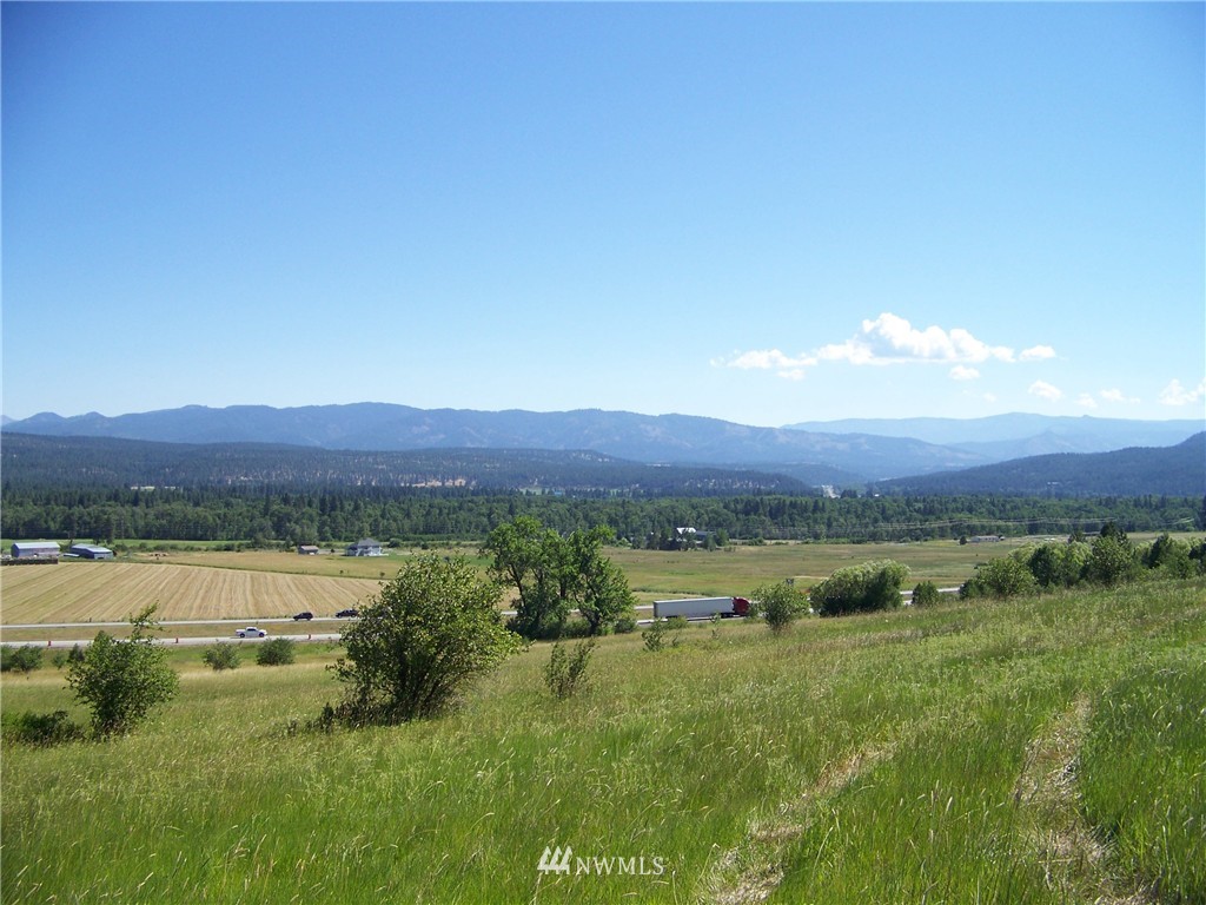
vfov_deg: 39.7
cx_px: 603
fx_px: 1254
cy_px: 452
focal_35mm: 36
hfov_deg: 51.4
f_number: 2.8
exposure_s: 1/640
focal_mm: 5.85
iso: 64
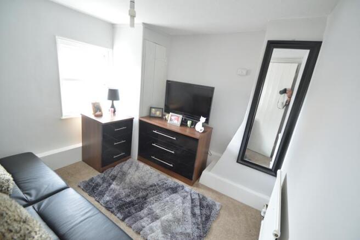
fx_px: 150
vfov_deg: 77.2
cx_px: 180
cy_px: 120
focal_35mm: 15
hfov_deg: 100.4
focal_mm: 10
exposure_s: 1/15
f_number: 3.5
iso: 500
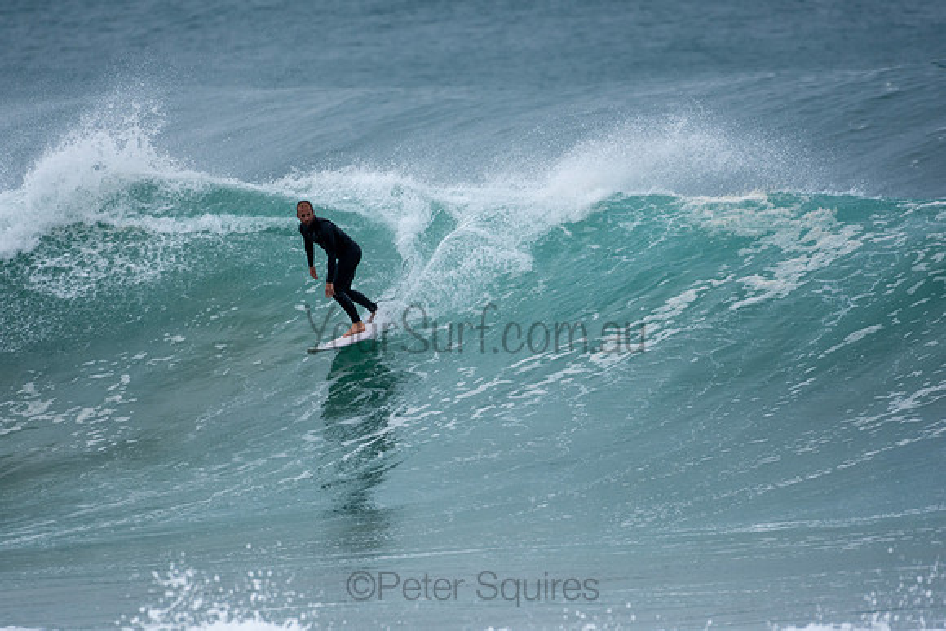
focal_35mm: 750
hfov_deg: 2.7
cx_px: 473
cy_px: 316
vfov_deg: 1.8
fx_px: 19712
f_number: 5.6
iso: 320
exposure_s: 1/1250
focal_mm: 500
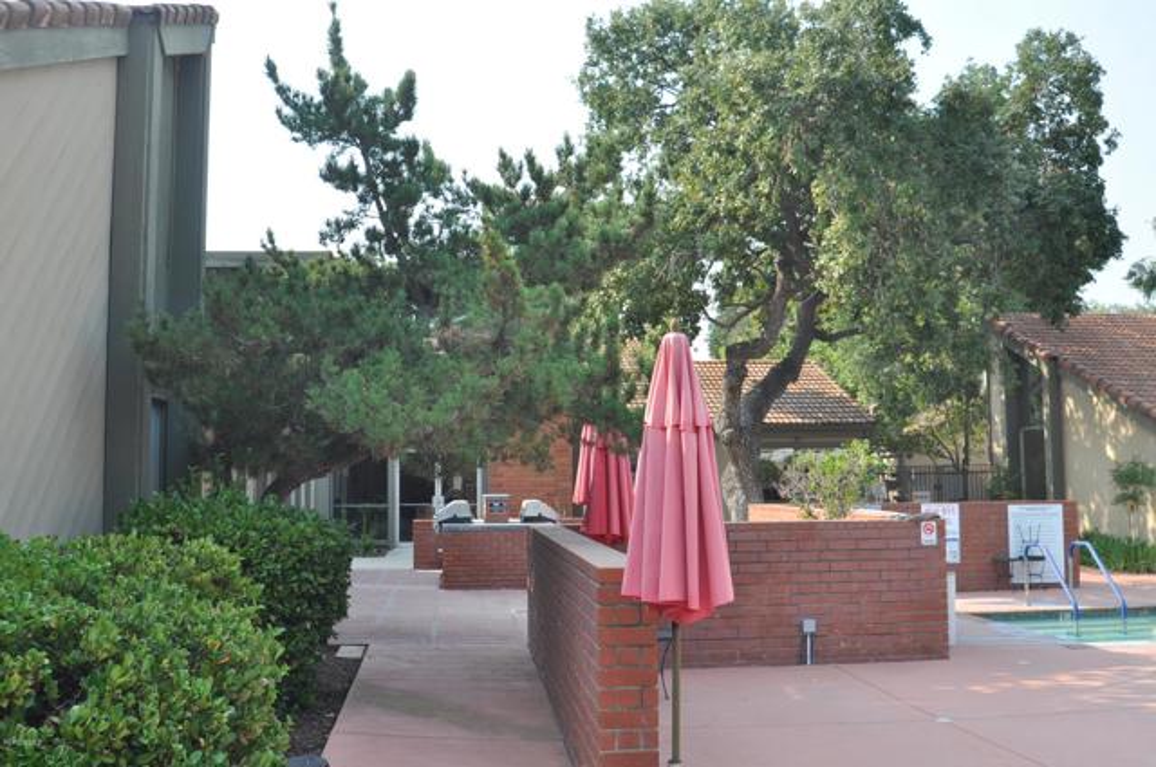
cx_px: 578
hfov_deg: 53.2
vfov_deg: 36.8
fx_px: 1155
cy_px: 384
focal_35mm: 36
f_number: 7.1
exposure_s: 1/200
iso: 200
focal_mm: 24
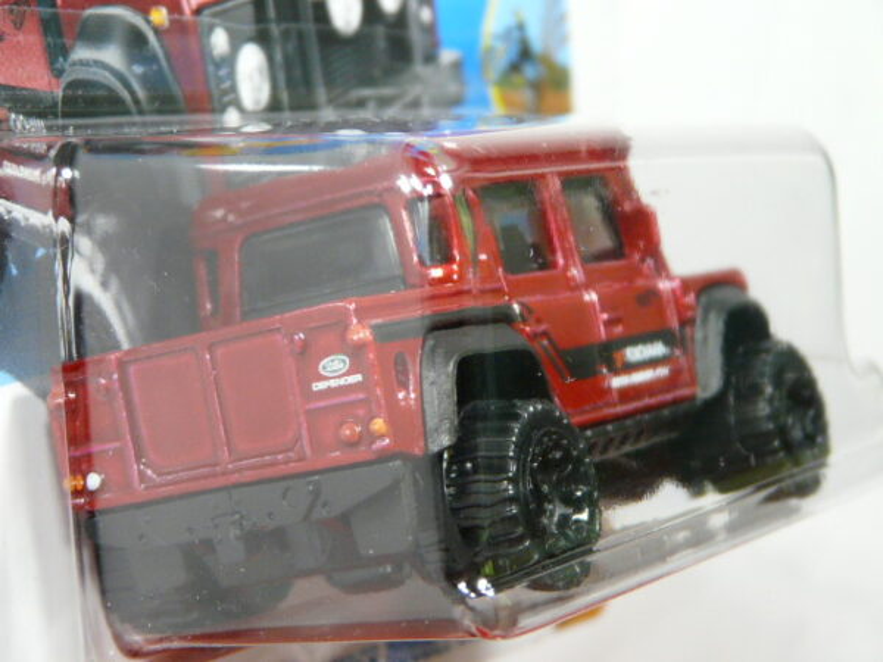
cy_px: 331
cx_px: 442
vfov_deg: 15.2
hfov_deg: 20.2
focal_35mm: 97
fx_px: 2474
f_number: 3.2
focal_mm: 10
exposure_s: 1/50
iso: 200
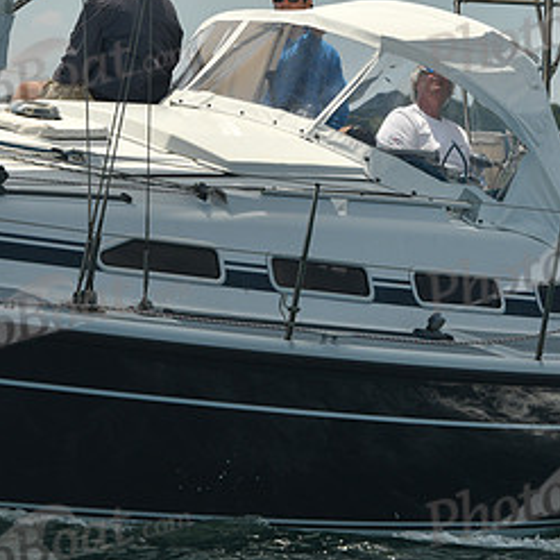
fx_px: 5857
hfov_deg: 5.5
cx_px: 311
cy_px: 171
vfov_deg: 5.5
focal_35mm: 320
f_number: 8
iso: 320
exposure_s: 1/640
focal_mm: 160
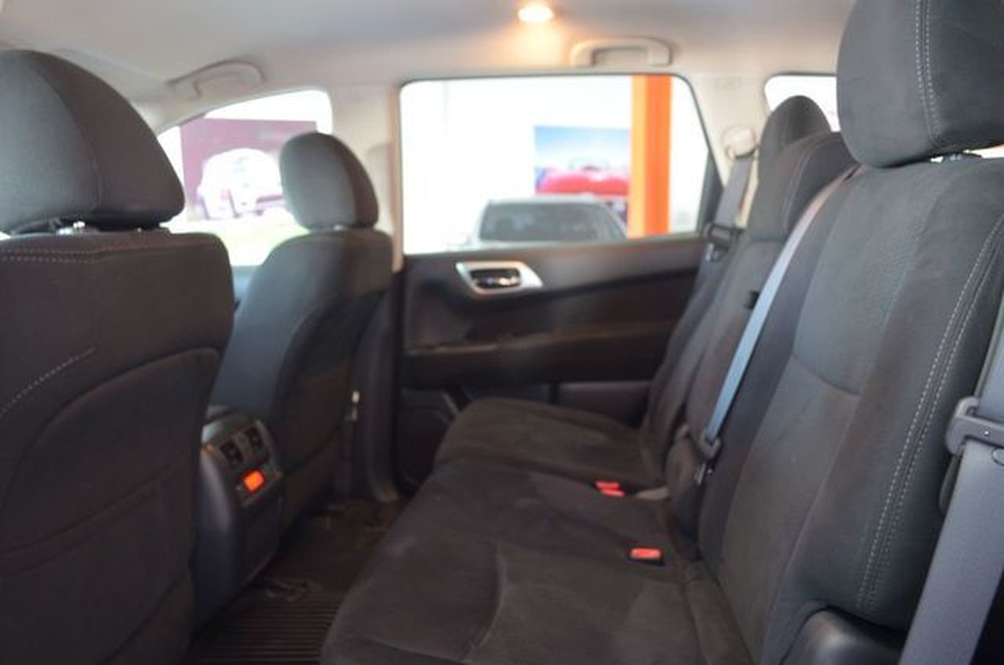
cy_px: 332
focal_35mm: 27
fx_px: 751
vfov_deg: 47.7
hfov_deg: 67.5
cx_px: 502
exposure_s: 1/3
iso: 500
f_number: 3.5
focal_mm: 18
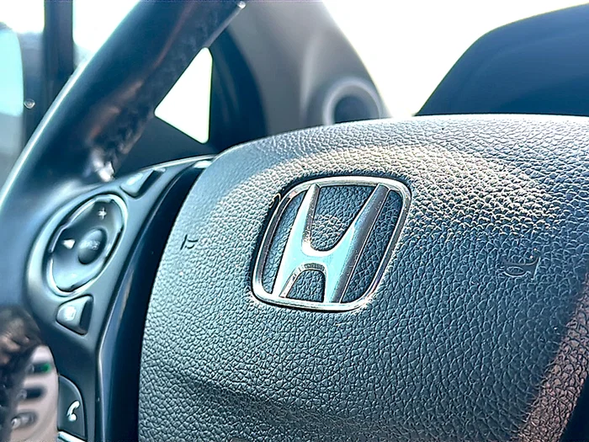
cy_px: 221
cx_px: 294
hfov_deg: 42.9
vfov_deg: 32.9
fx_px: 749
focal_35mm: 44
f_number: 1.78
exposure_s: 1/294
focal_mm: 6.86
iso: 80
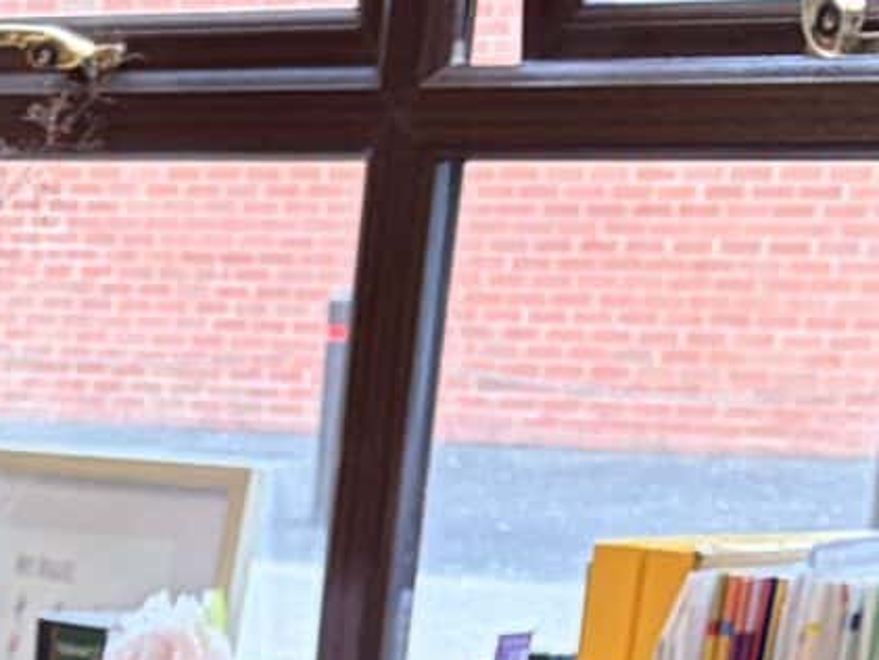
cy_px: 1922
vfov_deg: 8.1
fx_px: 4013
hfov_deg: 11.6
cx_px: -658
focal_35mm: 158
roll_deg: +0.3
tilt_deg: -23.7
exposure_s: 1/75
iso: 125
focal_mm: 5.96
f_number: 1.6
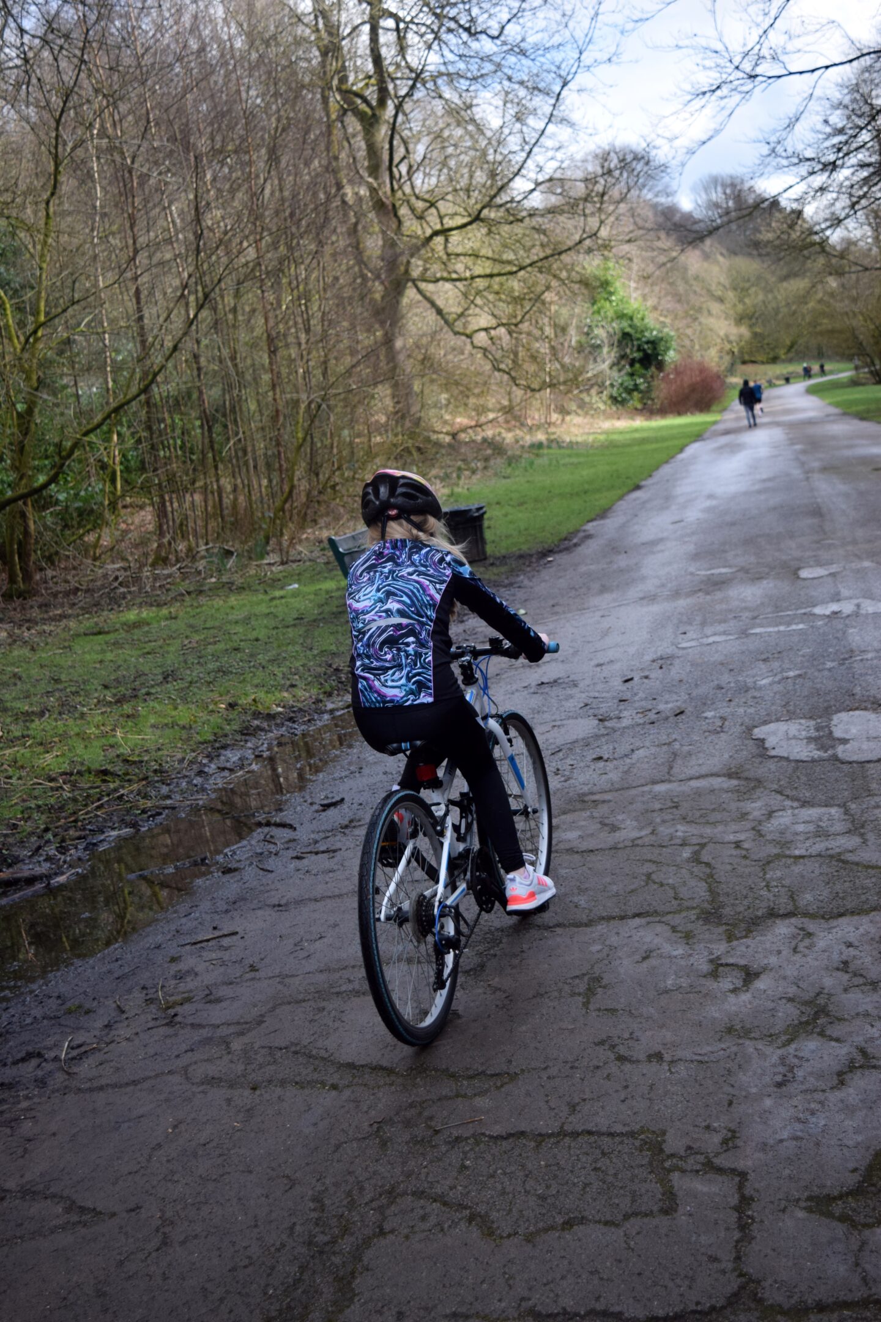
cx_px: 440
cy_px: 661
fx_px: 1597
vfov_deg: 45.0
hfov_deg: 30.8
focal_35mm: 44
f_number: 4.5
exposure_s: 1/1000
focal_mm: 29
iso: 400
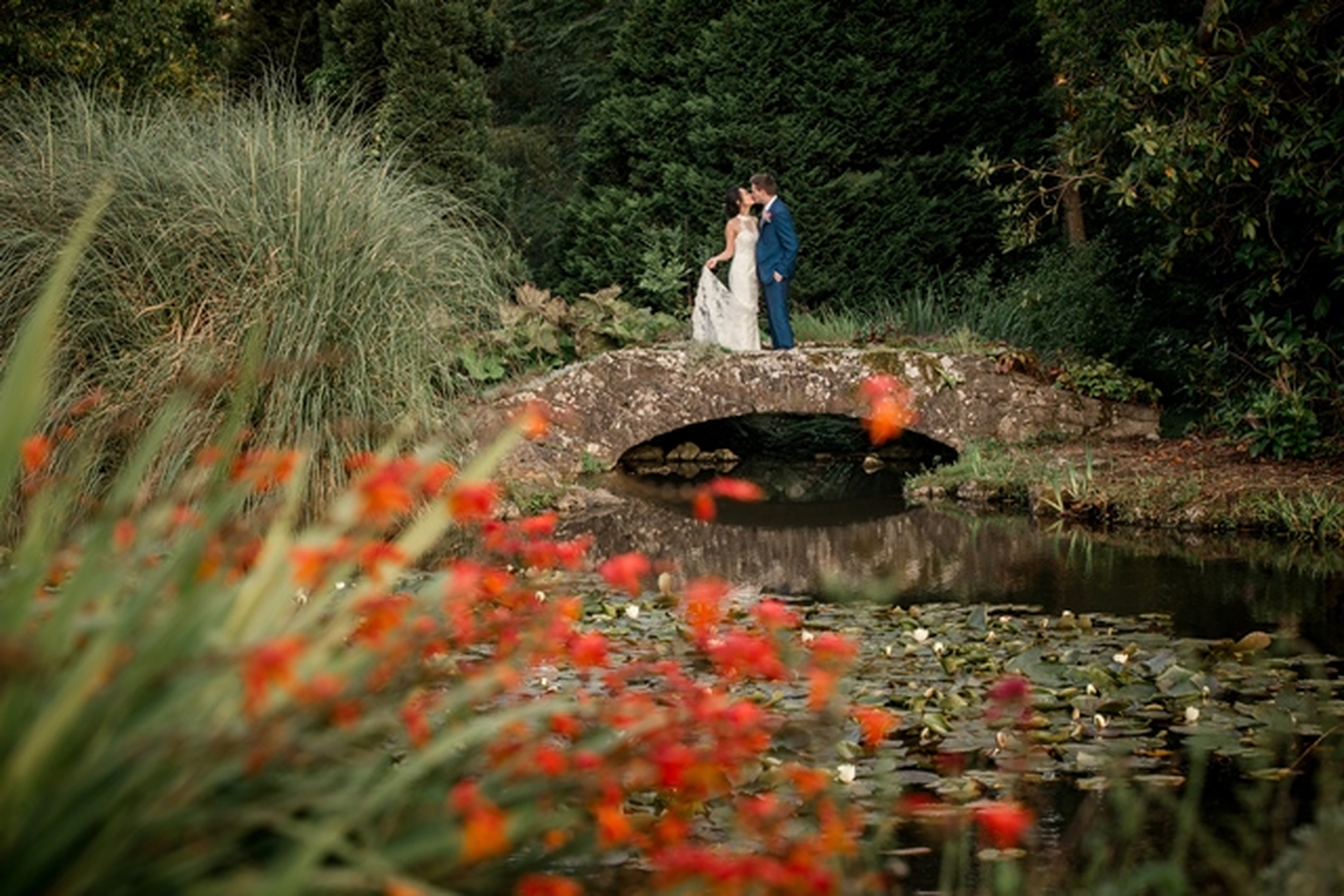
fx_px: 2614
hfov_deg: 28.8
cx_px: 672
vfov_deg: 19.5
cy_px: 448
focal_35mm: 70
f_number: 5.6
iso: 450
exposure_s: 1/200
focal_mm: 70
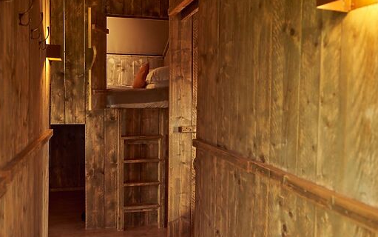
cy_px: 116
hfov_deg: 52.7
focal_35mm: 37
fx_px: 381
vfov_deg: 34.5
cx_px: 183
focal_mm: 32
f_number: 4
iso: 640
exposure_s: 1/125
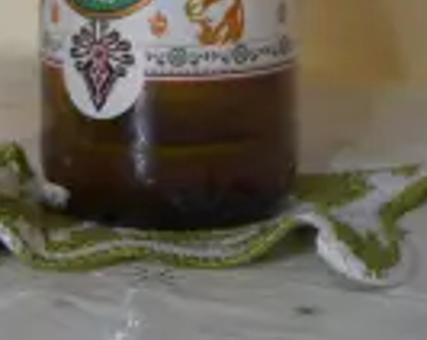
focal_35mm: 170
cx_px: -32
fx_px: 2145
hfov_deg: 11.2
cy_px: -63
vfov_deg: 9.0
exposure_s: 1/60
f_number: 5
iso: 800
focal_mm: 40
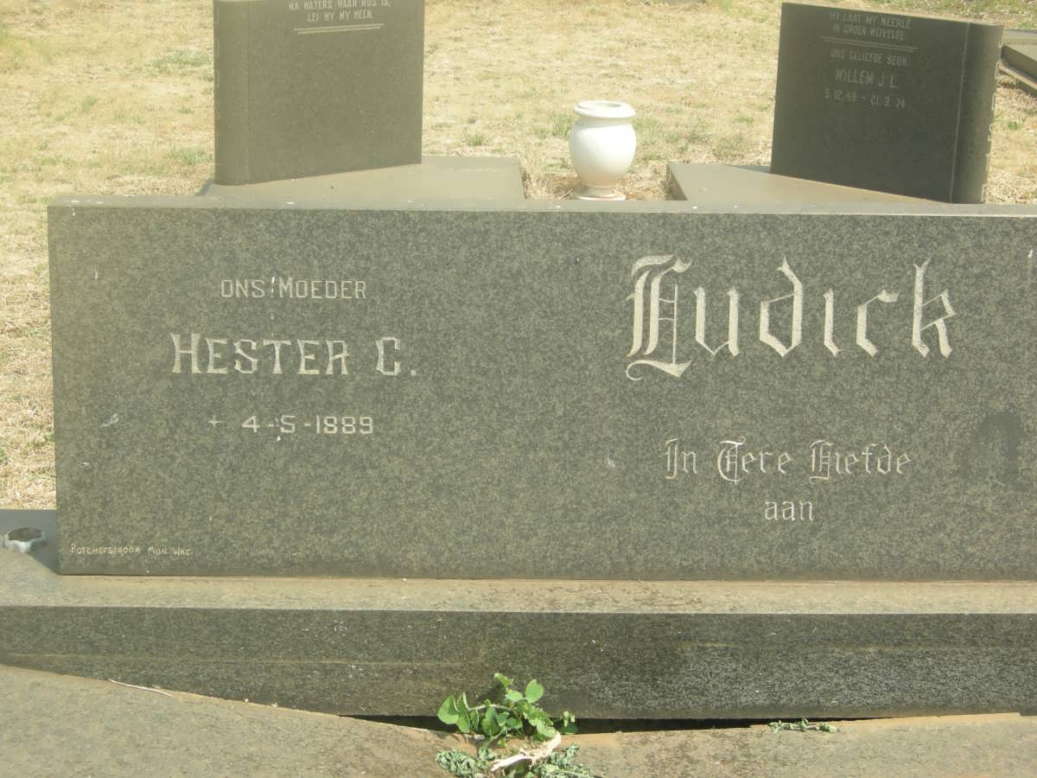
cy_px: 389
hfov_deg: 31.2
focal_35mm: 62
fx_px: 1857
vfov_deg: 23.7
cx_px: 518
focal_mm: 12.9
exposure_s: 1/200
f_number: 4.9
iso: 64
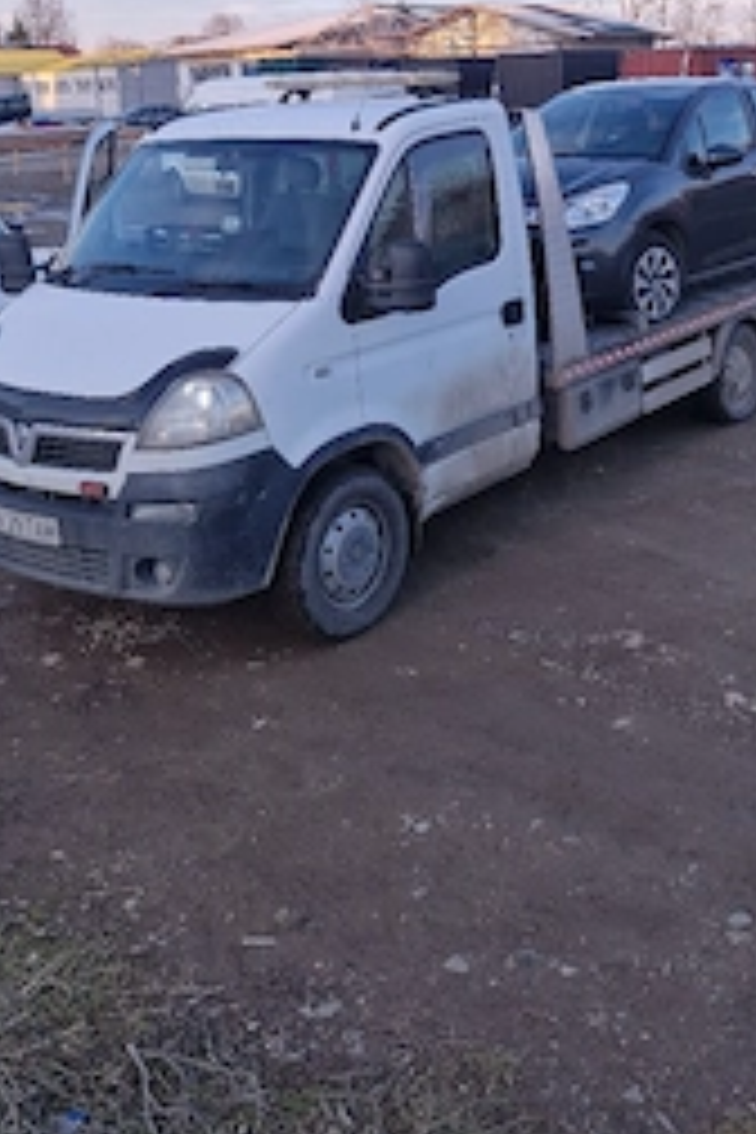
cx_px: 572
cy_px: 248
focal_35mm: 38
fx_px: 1197
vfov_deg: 48.2
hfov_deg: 34.3
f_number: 1.8
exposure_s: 1/192
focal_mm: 5.54
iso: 50
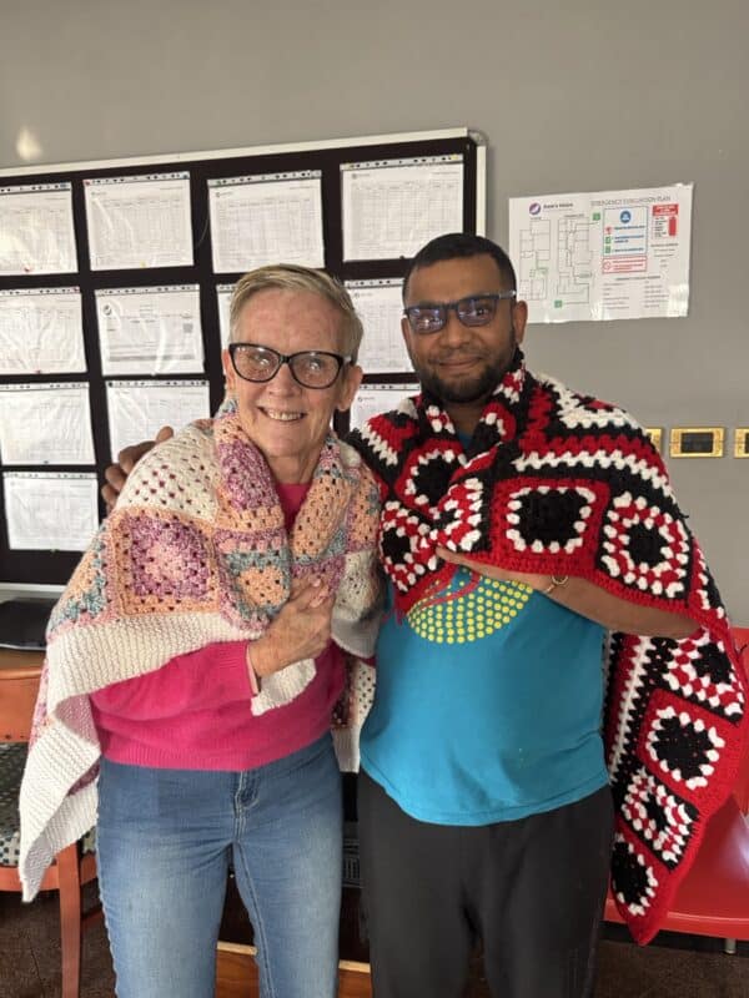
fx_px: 692
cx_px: 374
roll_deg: +1.2
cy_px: 499
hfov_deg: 56.8
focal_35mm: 24
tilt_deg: -10.3
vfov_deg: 71.6
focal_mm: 6.76
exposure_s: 1/60
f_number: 1.78
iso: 500
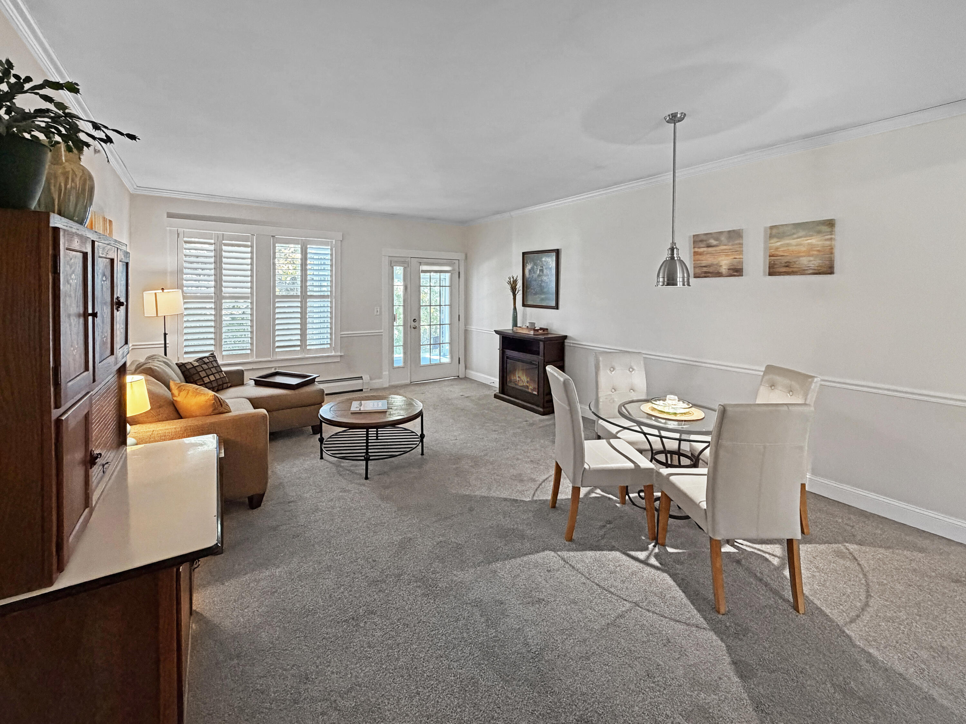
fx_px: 391
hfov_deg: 102.1
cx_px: 483
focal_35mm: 14
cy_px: 362
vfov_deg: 85.7
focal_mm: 2.22
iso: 500
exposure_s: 1/60
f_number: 2.2
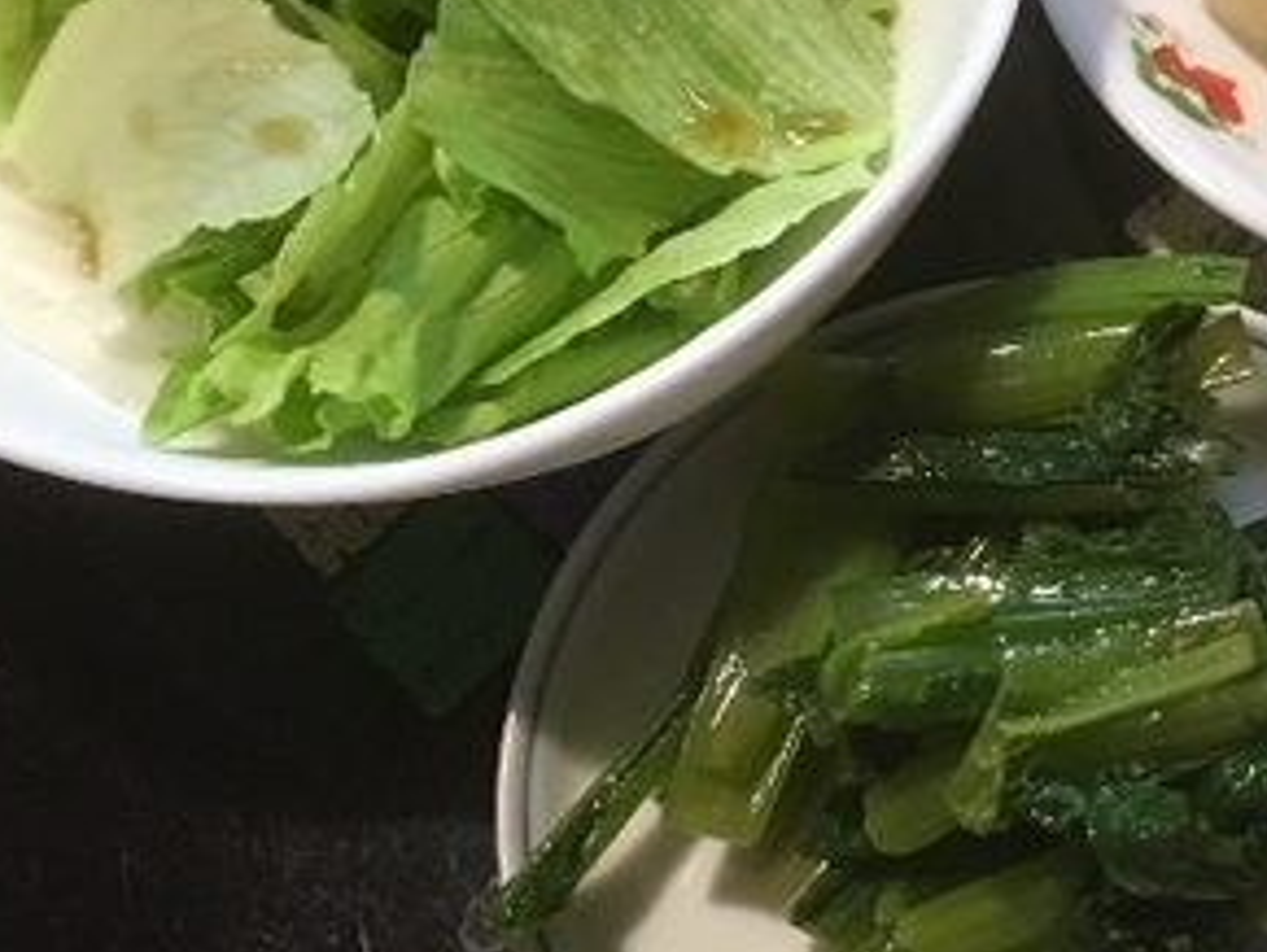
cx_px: 1411
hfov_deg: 22.9
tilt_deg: -68.7
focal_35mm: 80
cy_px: 445
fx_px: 2931
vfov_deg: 18.5
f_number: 2.2
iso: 80
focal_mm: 4.15
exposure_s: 1/10
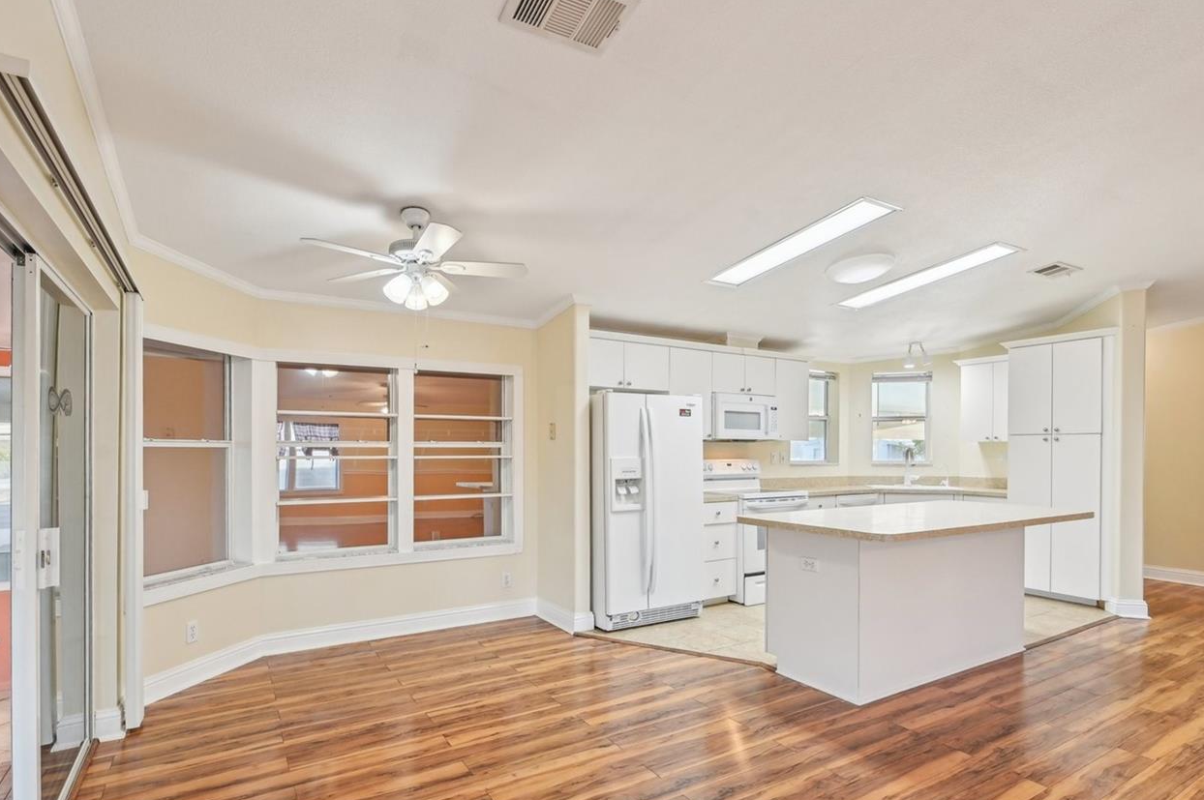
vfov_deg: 66.9
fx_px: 601
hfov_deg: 90.1
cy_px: 459
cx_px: 608
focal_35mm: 18
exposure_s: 1/30
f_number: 8
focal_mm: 14
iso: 400
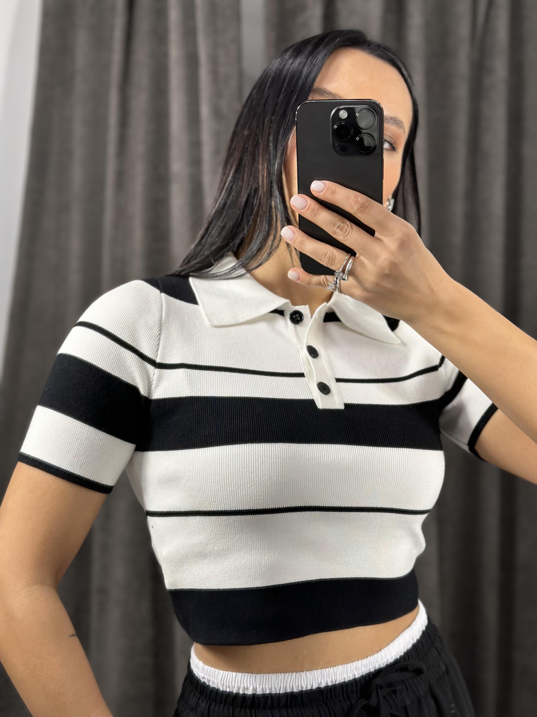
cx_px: 268
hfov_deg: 30.3
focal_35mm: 48
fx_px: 993
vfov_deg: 39.7
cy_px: 358
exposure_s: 1/100
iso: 80
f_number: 1.78
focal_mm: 6.86
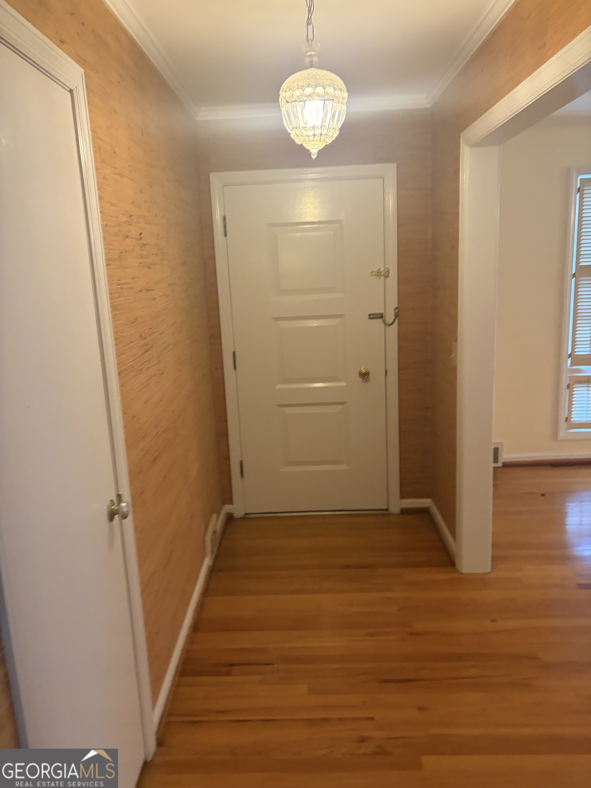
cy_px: 394
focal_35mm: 26
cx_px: 296
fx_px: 592
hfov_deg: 53.1
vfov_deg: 67.3
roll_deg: +1.9
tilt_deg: -13.2
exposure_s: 1/40
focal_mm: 5.96
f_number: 1.6
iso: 400
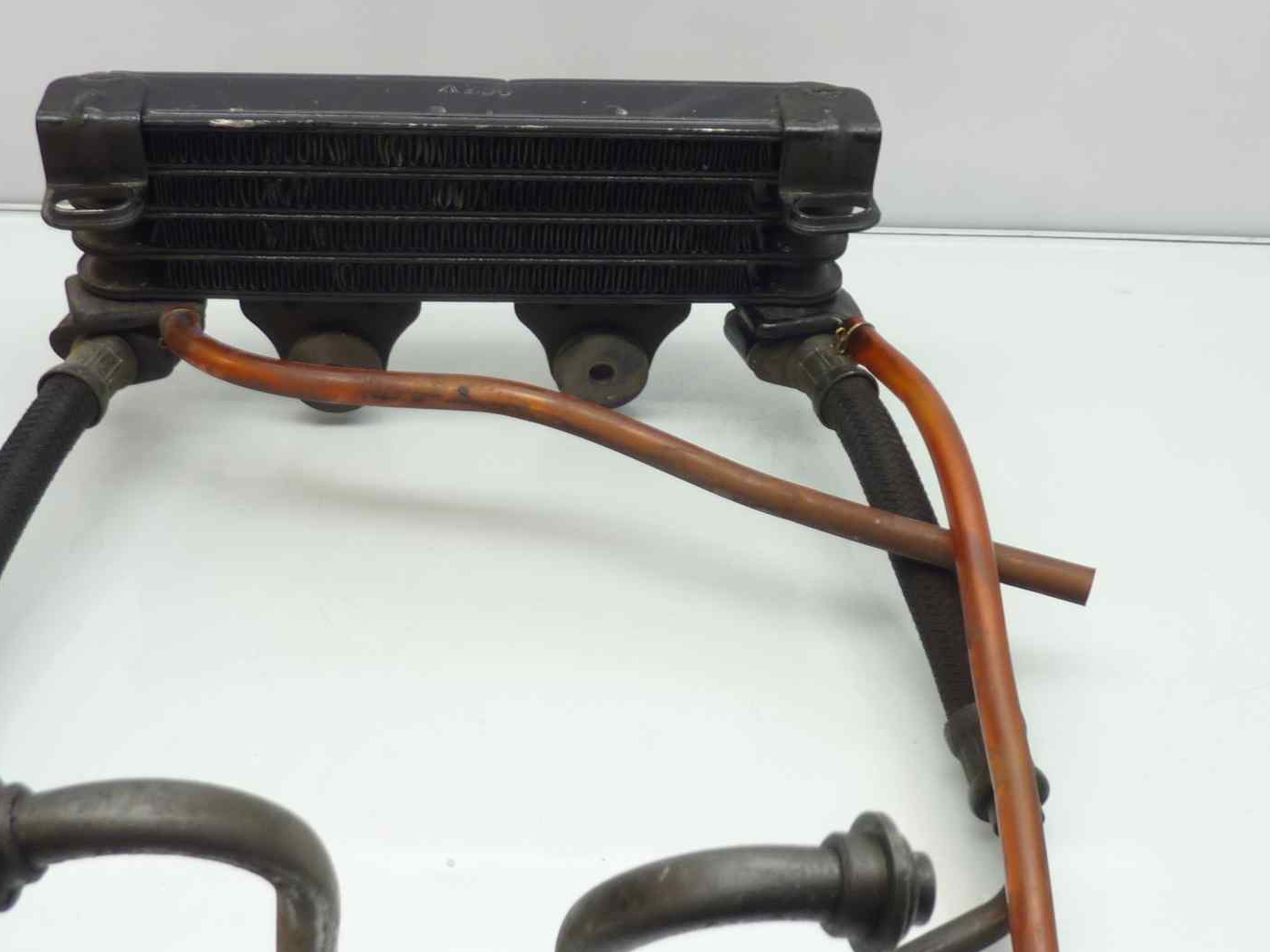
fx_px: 1688
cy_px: 488
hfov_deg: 41.2
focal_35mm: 46
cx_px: 625
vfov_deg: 31.5
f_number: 3.3
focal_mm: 4.1
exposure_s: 1/13
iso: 80
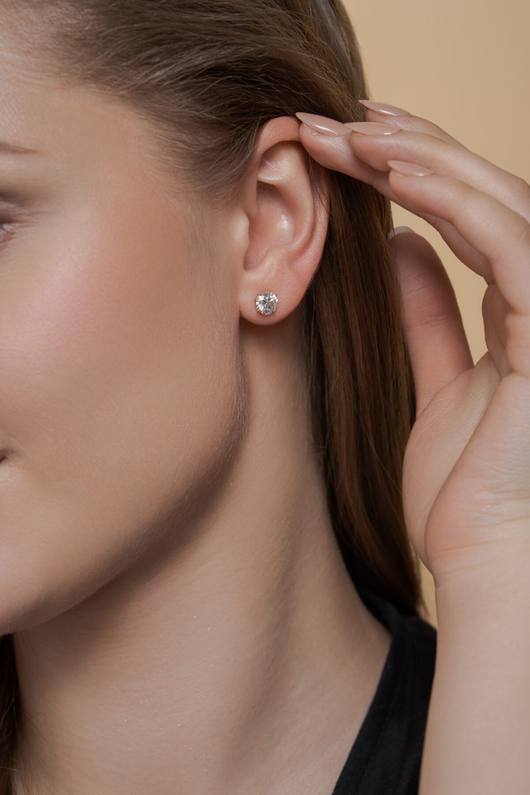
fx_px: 1987
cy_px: 398
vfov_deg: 22.6
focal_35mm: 90
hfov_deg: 15.2
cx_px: 265
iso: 200
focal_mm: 90
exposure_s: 1/160
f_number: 9
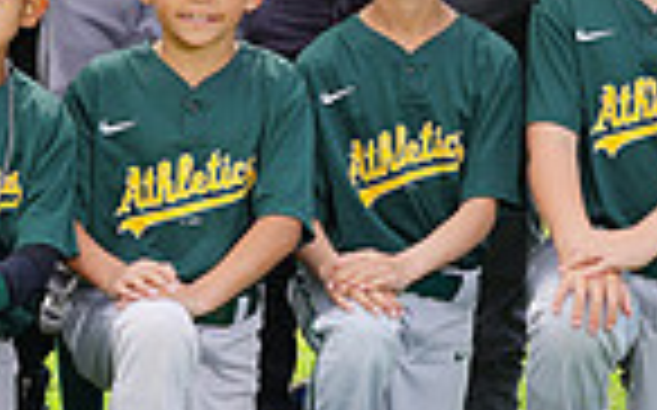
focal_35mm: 406
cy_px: -160
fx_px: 7264
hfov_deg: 5.1
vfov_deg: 3.2
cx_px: -243
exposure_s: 1/250
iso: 100
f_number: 6.3
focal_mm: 100
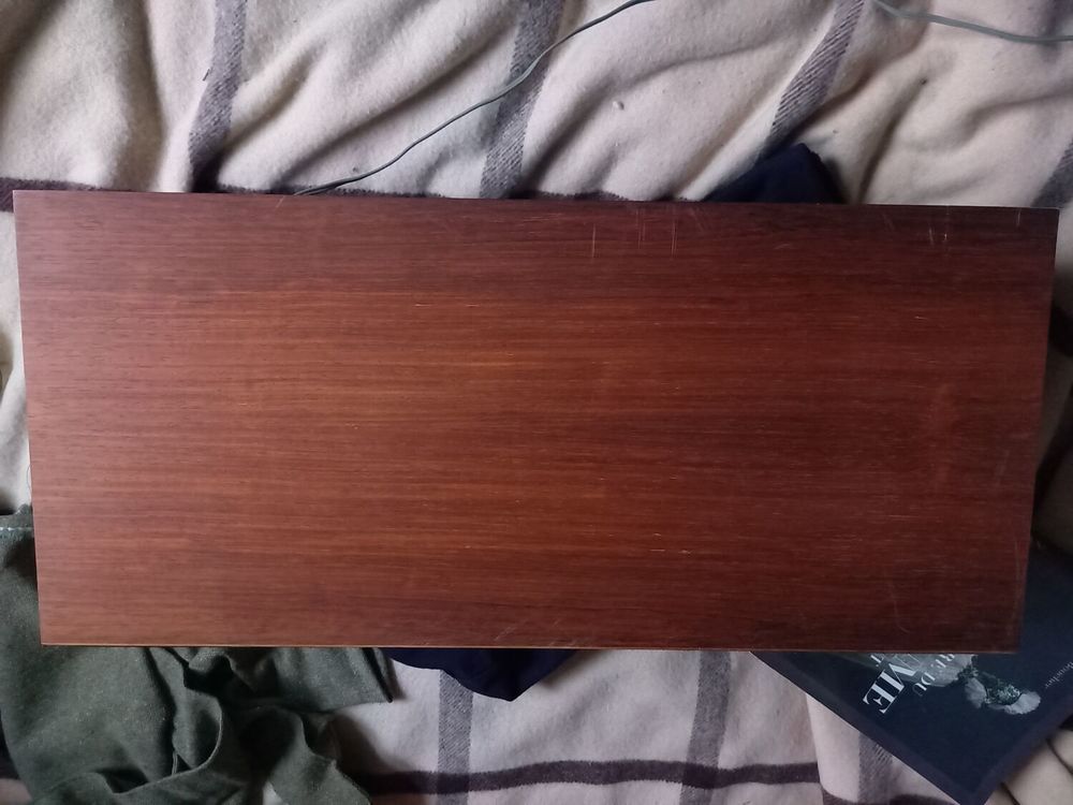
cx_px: 536
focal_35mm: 25
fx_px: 775
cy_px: 402
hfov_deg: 69.4
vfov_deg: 54.9
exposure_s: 1/17
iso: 2500
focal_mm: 4.65
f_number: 1.8
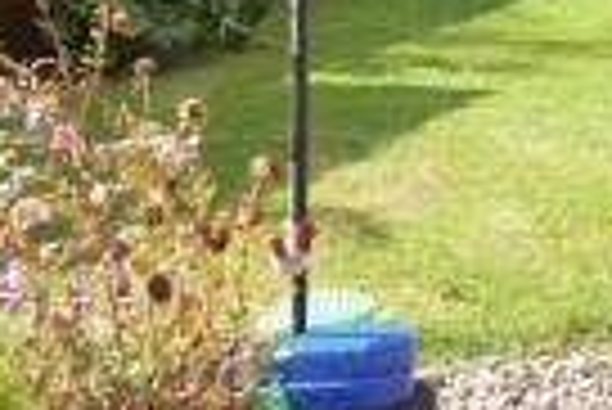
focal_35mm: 105
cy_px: -200
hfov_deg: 18.6
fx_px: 1787
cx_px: 702
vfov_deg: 12.4
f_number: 5.6
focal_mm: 20
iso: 140
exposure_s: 1/125
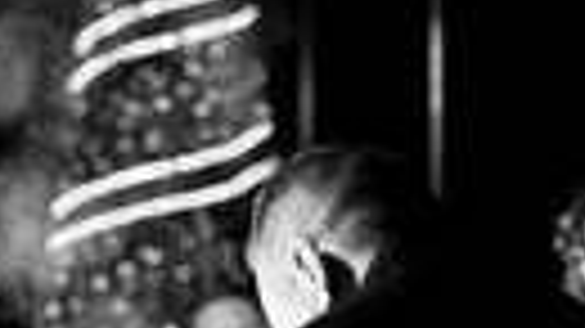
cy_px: 501
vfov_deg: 3.8
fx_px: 4993
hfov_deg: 6.7
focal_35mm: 322
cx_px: 153
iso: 250
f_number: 2.8
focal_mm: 100
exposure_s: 1/125
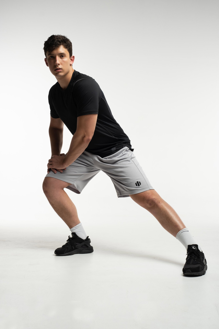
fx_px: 374
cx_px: 110
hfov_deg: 32.6
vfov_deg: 47.4
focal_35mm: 41
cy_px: 164
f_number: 10
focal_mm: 27.4
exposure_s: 1/250
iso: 200
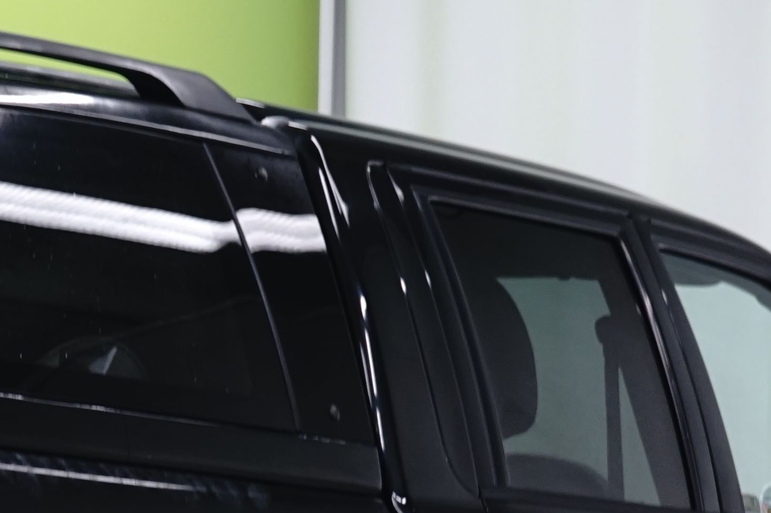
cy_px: 591
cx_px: -67
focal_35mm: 254
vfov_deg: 5.4
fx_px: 5438
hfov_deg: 8.1
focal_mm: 62
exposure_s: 1/6
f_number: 8
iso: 500
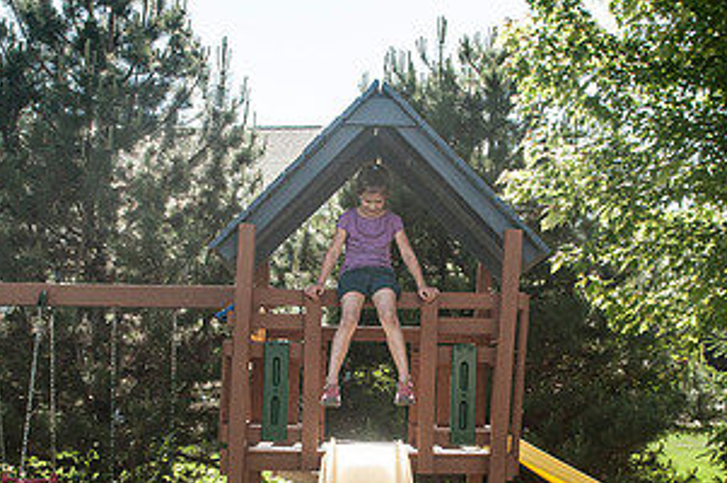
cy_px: 426
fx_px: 1049
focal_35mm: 52
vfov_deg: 25.2
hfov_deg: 38.2
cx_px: 377
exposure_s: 1/2000
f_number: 5
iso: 400
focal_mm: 18
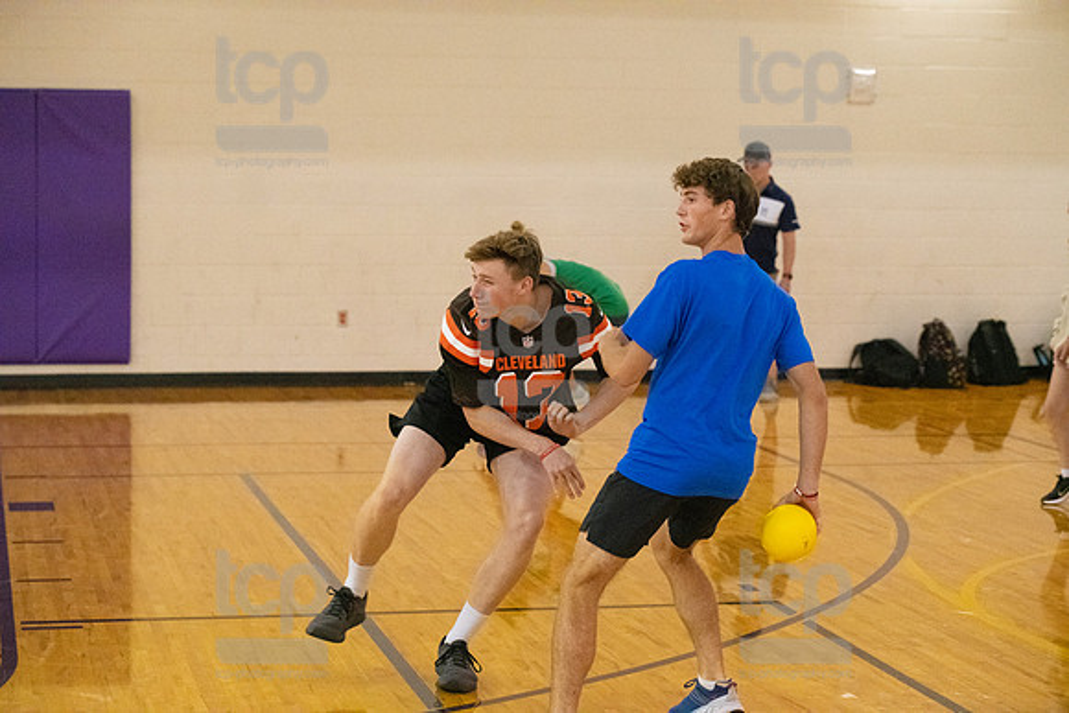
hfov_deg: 23.6
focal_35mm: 86
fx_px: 2554
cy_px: 356
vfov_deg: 15.9
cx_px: 534
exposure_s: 1/800
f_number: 4
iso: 10000
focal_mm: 86
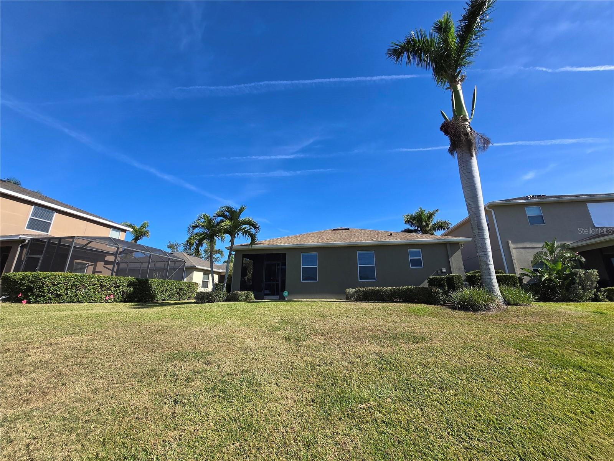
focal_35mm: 13
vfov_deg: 89.9
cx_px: 307
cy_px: 230
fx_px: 231
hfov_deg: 106.2
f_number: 2.2
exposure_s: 1/1081
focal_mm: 1.7
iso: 25
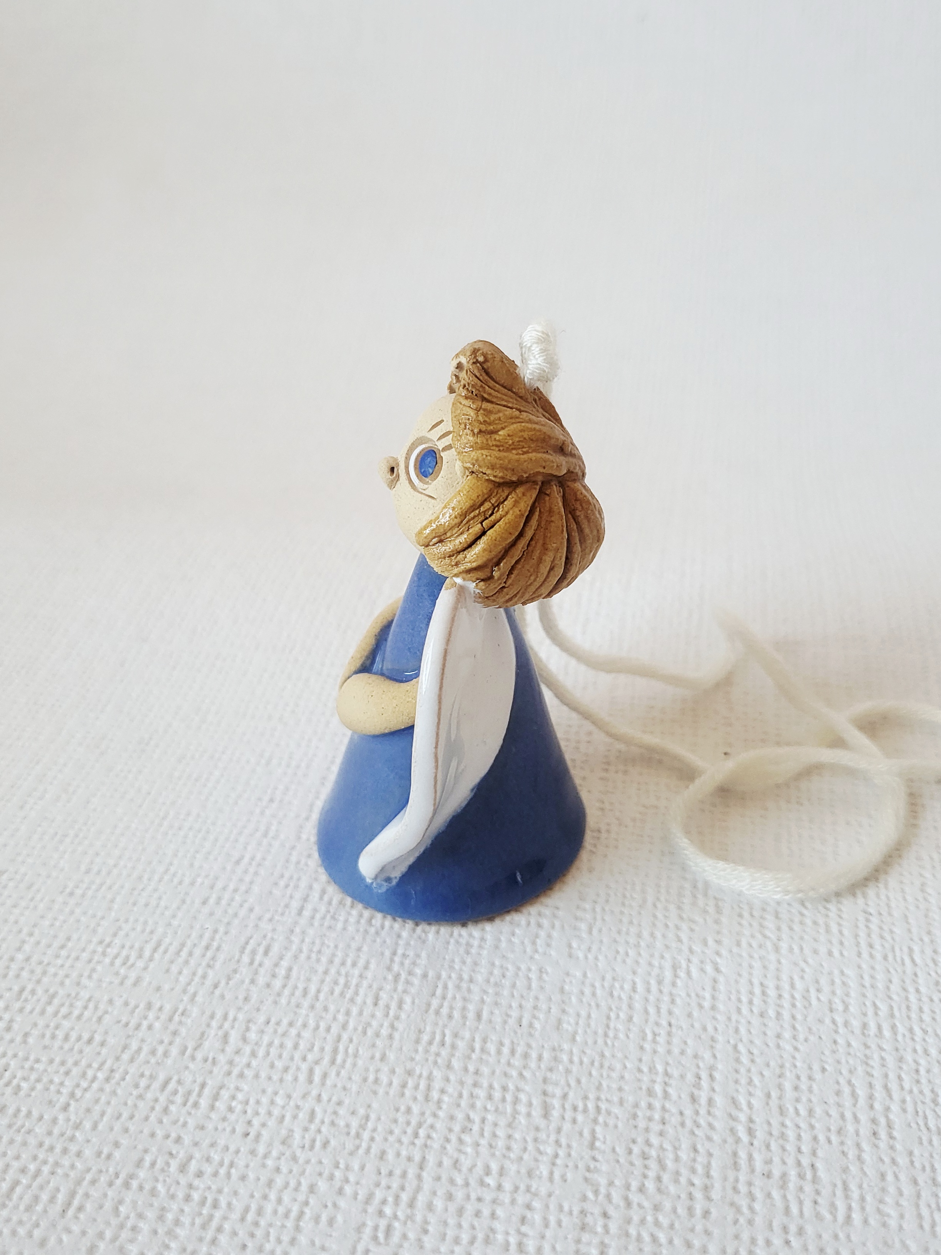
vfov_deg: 67.3
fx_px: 942
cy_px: 628
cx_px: 470
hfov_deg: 53.1
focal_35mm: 26
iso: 160
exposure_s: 1/101
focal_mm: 4.25
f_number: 1.8
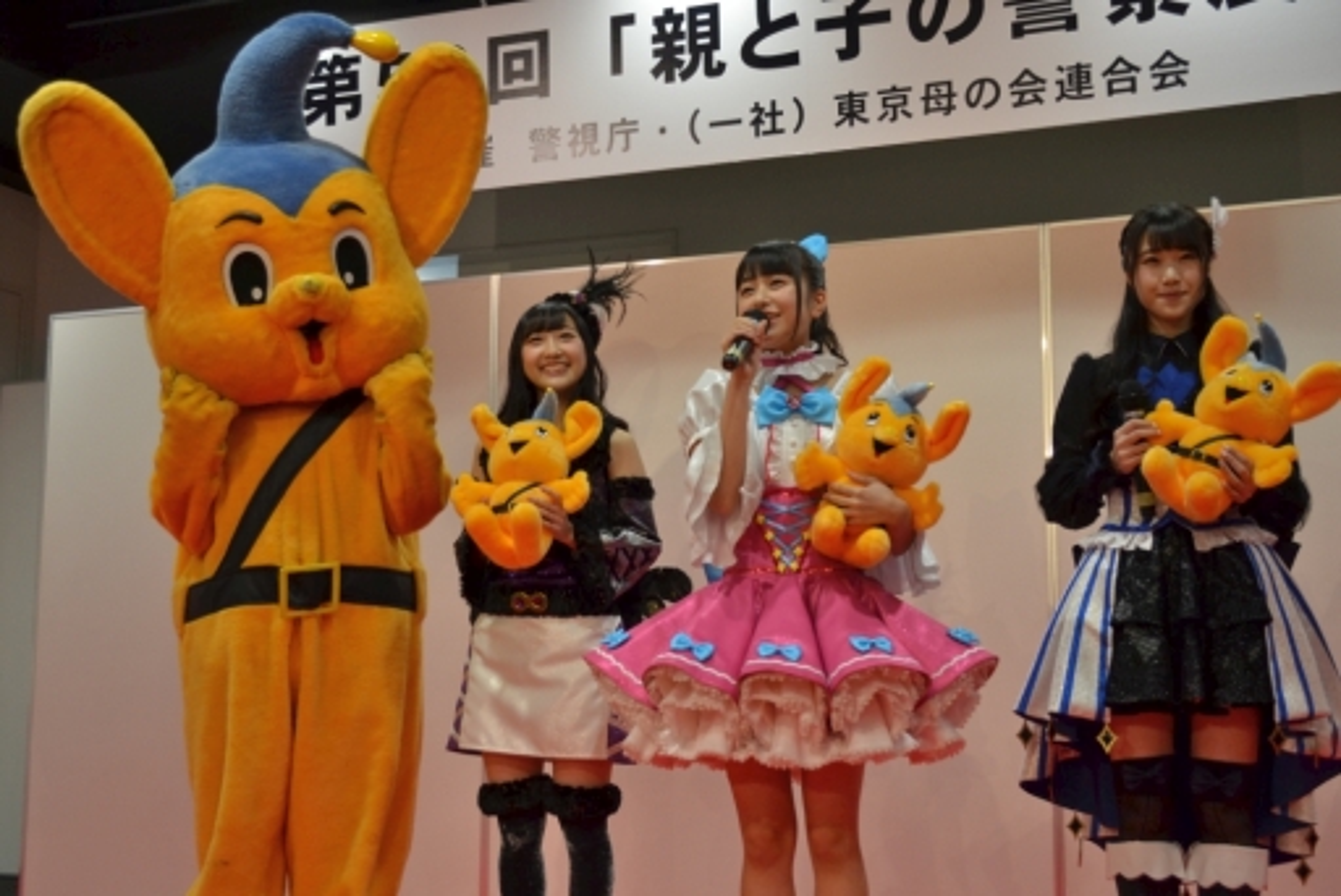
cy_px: 448
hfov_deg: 41.1
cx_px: 670
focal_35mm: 48
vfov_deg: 28.1
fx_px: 1789
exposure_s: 1/80
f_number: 4.8
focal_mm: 32
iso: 400
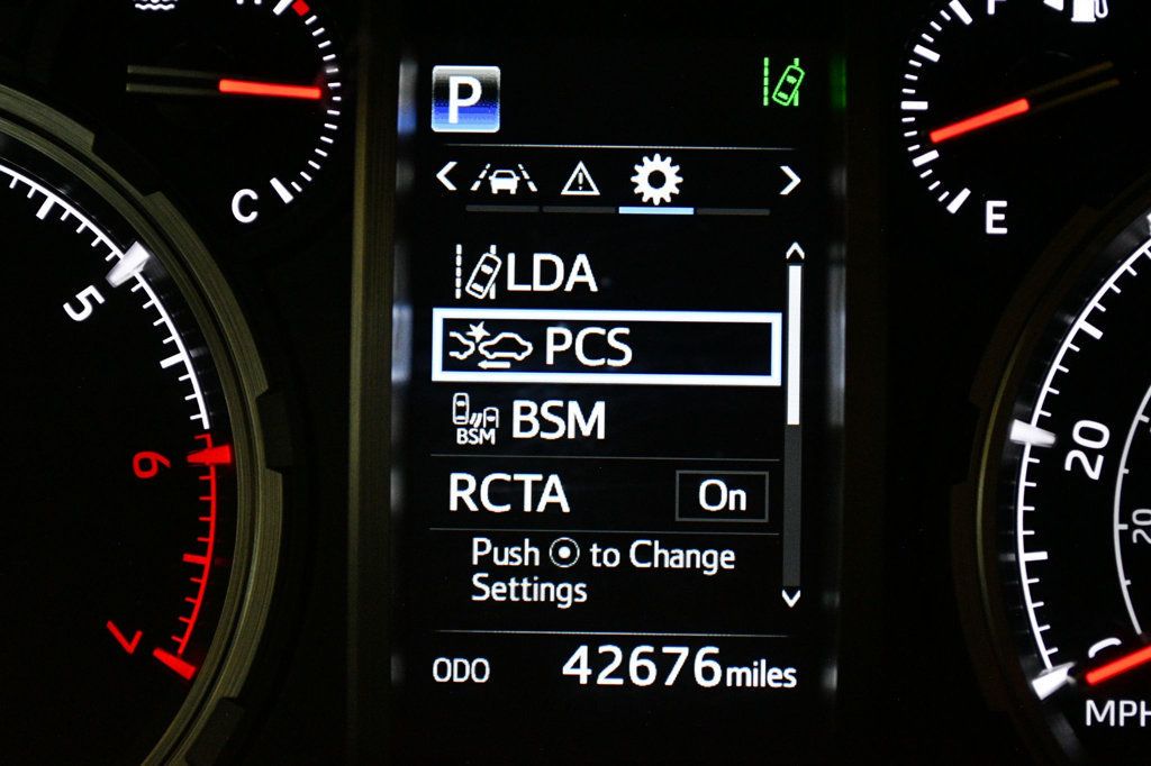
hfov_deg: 30.1
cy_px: 383
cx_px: 576
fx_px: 2141
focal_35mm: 67
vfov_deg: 20.3
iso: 4500
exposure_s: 1/60
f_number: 5.3
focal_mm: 45
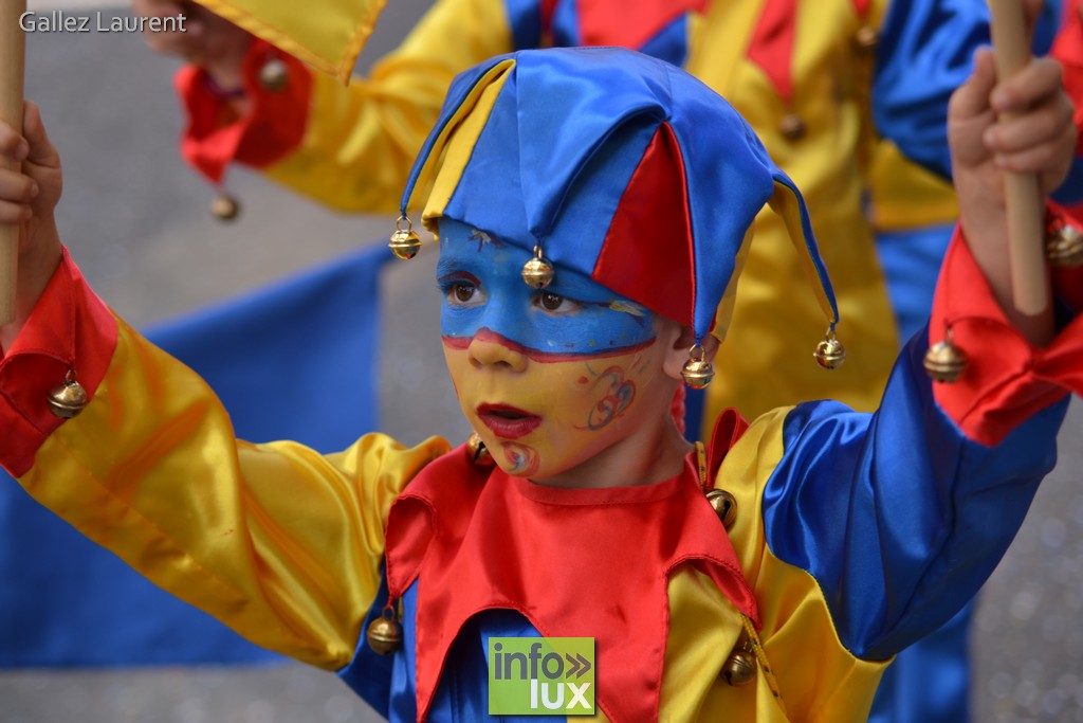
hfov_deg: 20.0
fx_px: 3069
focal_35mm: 102
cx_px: 542
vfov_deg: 13.4
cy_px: 362
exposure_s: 1/400
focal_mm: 68
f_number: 2.8
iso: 100
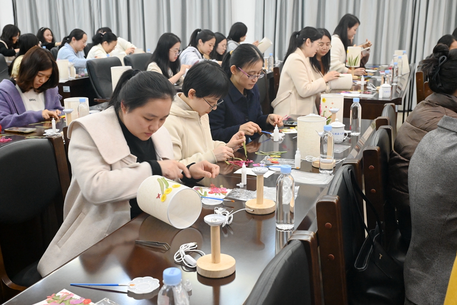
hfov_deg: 47.4
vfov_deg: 32.6
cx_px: 228
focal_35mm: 41
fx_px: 521
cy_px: 152
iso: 8000
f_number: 8
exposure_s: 1/50
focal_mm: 41
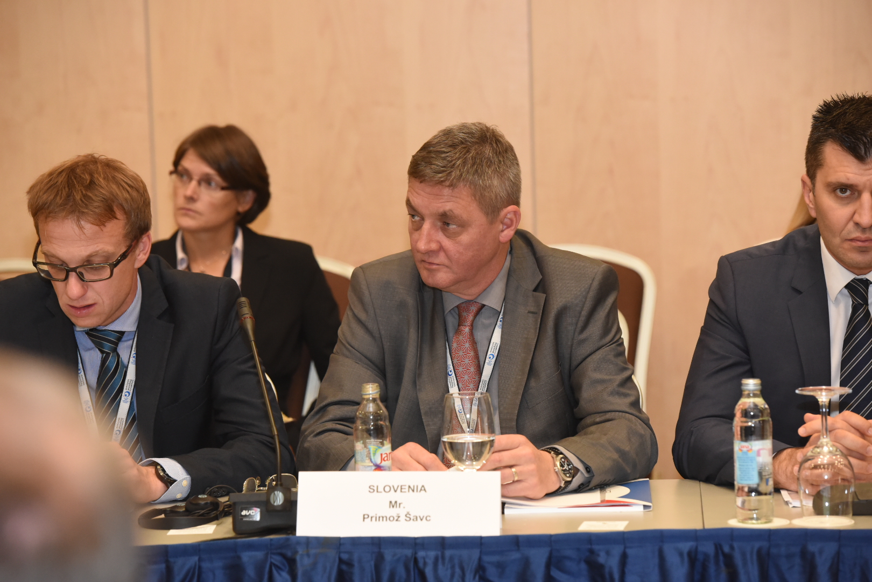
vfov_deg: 9.5
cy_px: 291
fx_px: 3512
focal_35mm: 145
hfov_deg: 14.2
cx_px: 436
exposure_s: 1/80
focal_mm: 145
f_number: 5.6
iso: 3200
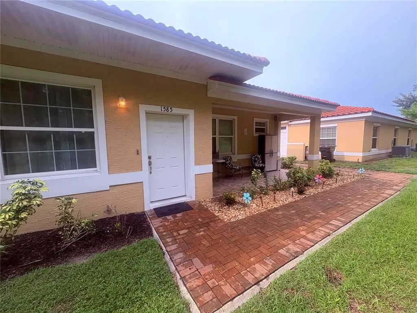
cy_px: 156
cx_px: 208
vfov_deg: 85.7
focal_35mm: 14
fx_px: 169
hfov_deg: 102.1
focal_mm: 2.22
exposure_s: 1/356
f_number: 2.2
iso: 64
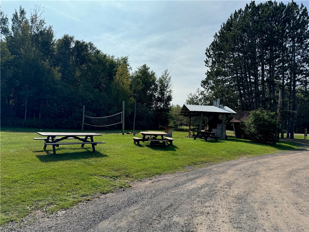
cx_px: 154
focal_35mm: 24
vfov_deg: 56.8
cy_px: 116
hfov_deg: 71.6
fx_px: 214
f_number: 1.78
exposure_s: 1/5348
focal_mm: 6.76
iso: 80
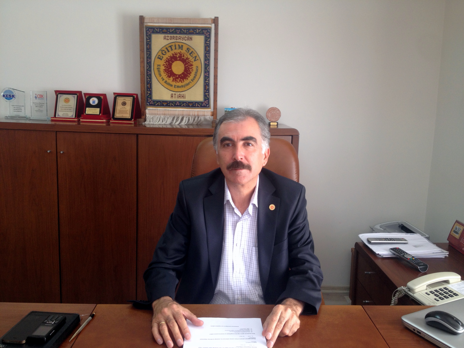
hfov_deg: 52.6
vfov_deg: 40.7
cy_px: 174
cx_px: 232
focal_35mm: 35
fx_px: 469
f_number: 2.4
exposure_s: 1/30
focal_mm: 4.28
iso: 50
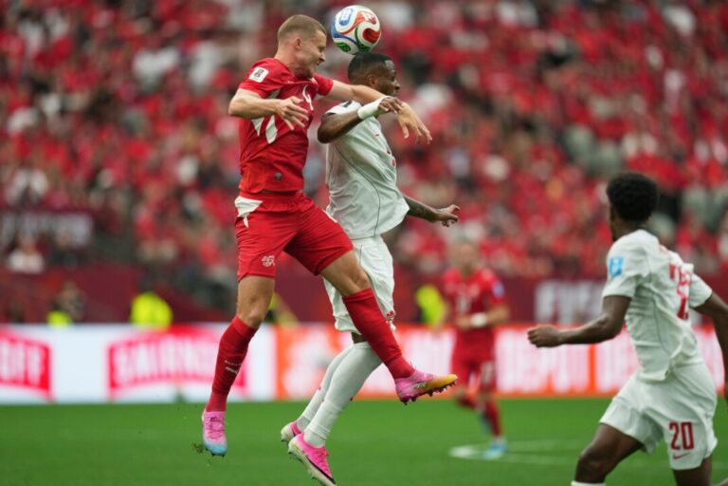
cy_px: 243
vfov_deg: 3.4
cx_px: 364
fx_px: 8088
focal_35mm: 400
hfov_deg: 5.2
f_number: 2.8
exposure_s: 1/2500
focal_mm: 400
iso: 1250
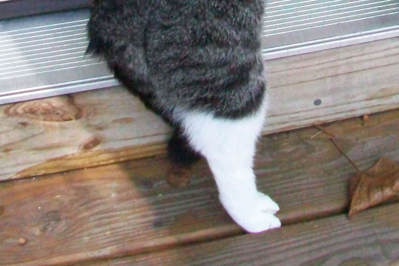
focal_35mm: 89
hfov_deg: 22.8
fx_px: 986
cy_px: -178
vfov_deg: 14.0
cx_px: 272
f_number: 2.8
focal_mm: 5.7
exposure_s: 1/125
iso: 400
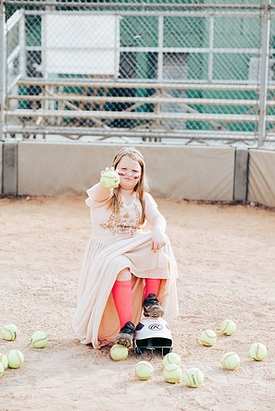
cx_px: 137
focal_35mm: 86
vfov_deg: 23.6
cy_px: 205
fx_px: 985
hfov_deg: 15.9
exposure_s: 1/800
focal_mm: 85
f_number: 2.8
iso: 160
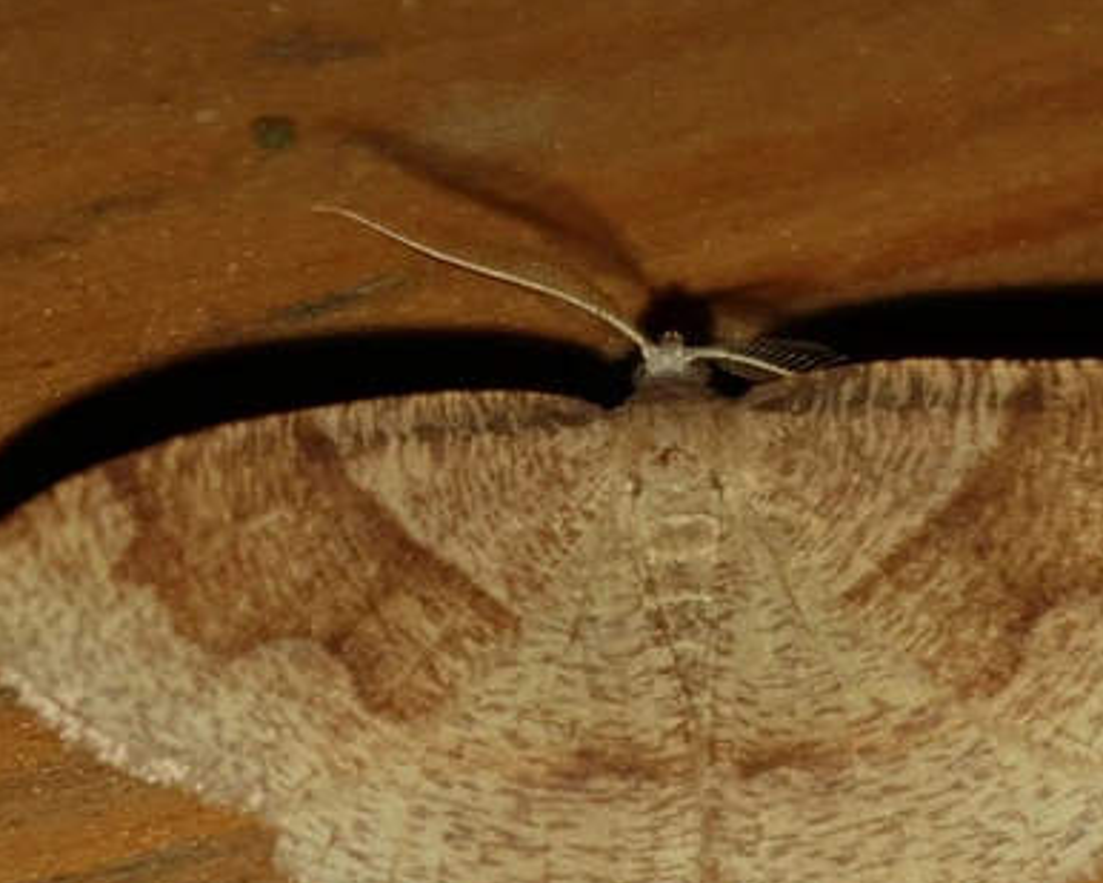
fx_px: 1371
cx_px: 677
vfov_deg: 35.7
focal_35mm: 42
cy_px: 490
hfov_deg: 43.5
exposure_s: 1/295
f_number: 1.5
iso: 50
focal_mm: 4.3
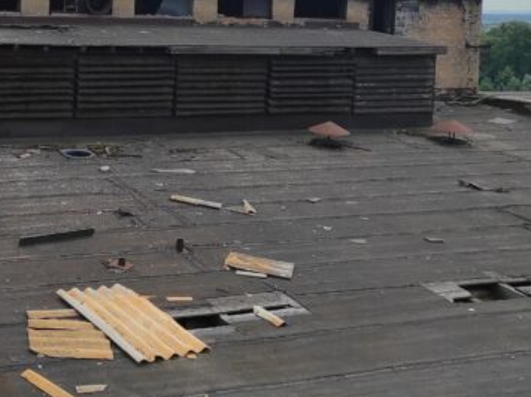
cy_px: 47
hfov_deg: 33.0
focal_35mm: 54
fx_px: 827
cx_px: 13
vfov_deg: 26.2
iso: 100
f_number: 1.89
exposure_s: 1/3732
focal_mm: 5.43
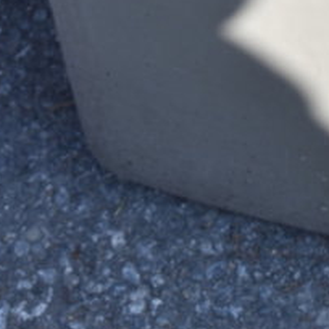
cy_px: -381
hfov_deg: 7.3
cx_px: 184
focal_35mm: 240
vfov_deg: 7.0
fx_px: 2581
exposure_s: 1/200
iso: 200
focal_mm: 42
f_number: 7.1
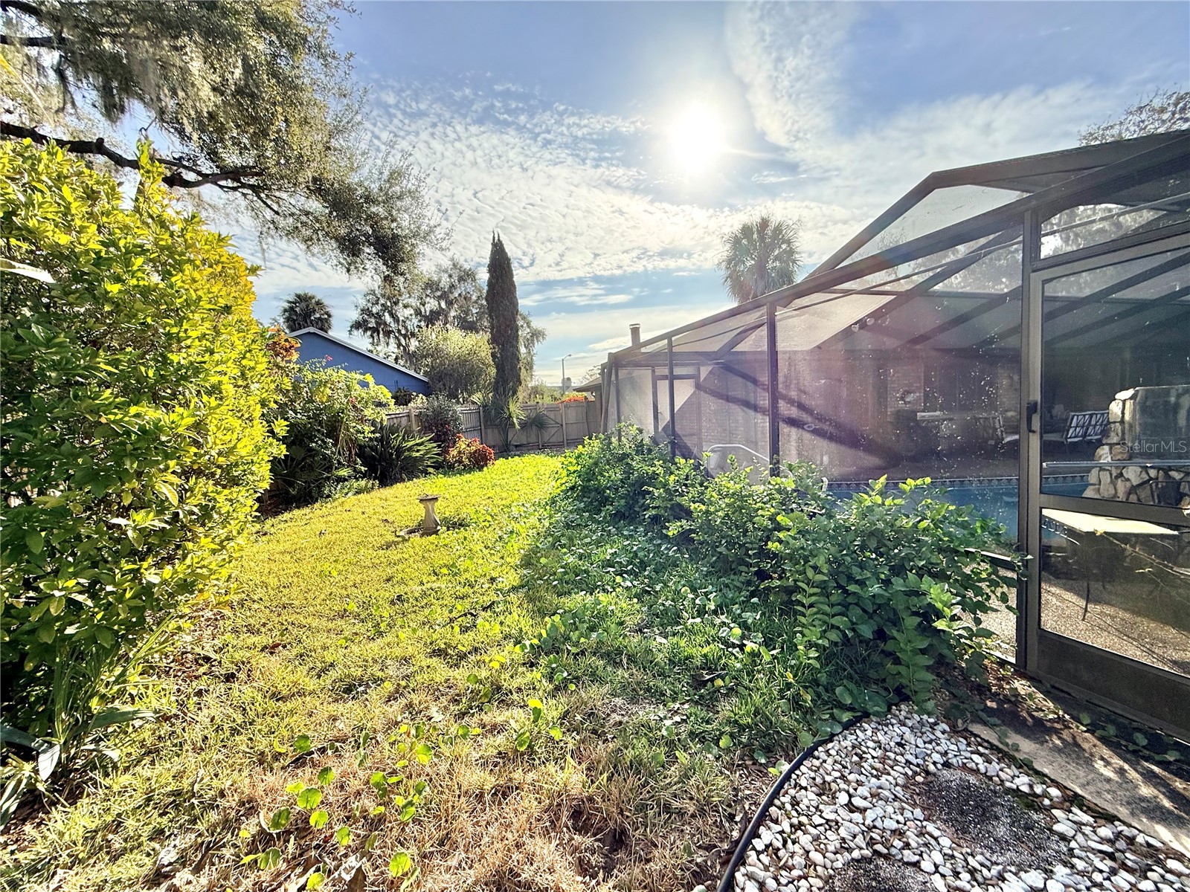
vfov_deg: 85.7
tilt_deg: -4.3
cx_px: 595
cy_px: 446
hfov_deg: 102.1
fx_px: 481
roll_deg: +2.6
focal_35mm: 14
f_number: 2.2
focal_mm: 2.22
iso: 64
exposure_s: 1/1534
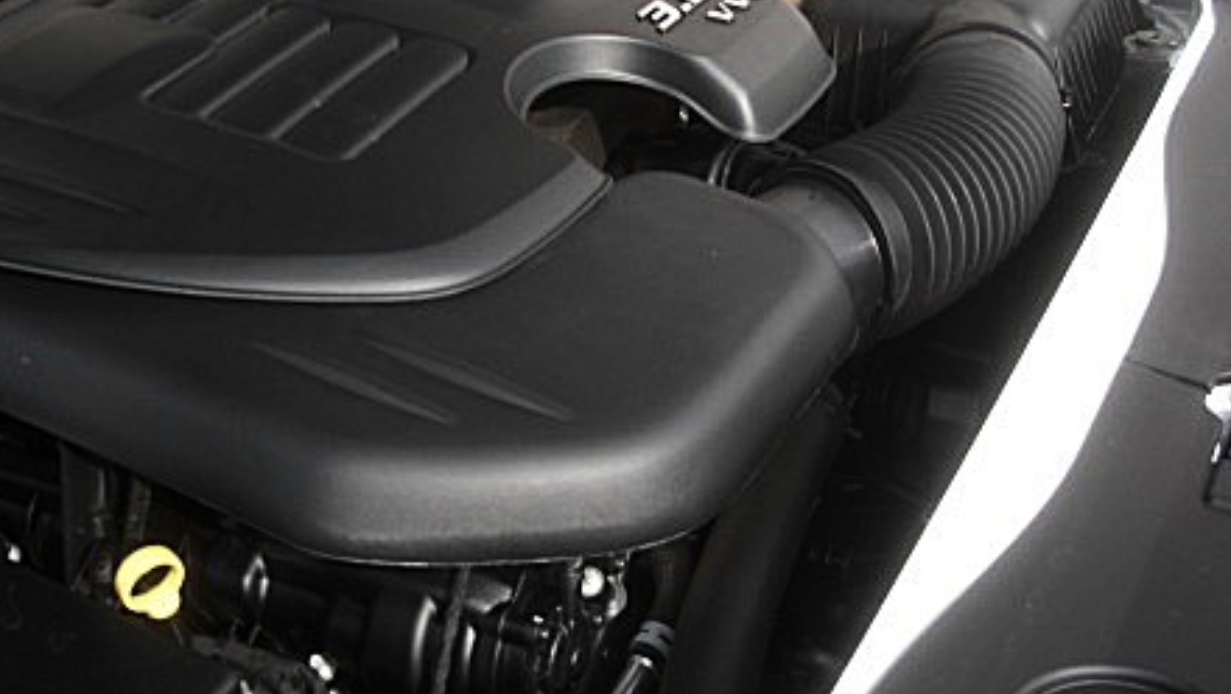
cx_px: 450
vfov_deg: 21.1
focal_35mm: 57
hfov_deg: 36.4
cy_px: 316
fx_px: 1861
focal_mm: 6.3
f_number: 2.8
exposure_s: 1/125
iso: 50
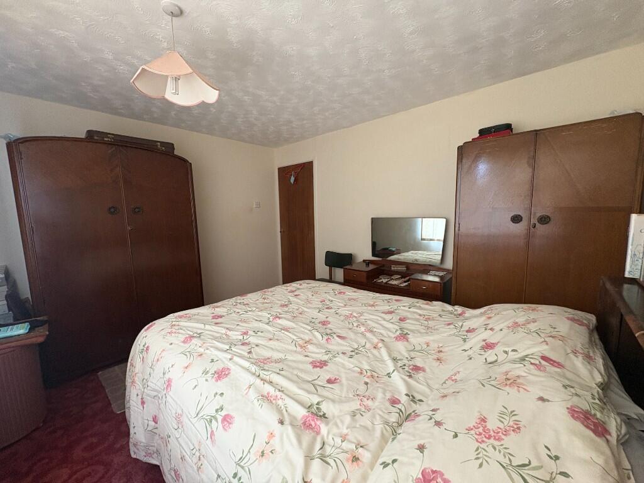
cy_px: 242
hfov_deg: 102.1
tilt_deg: -6.5
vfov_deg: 85.7
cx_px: 322
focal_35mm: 14
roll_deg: +0.5
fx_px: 260
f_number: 2.2
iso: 320
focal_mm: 2.22
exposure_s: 1/60
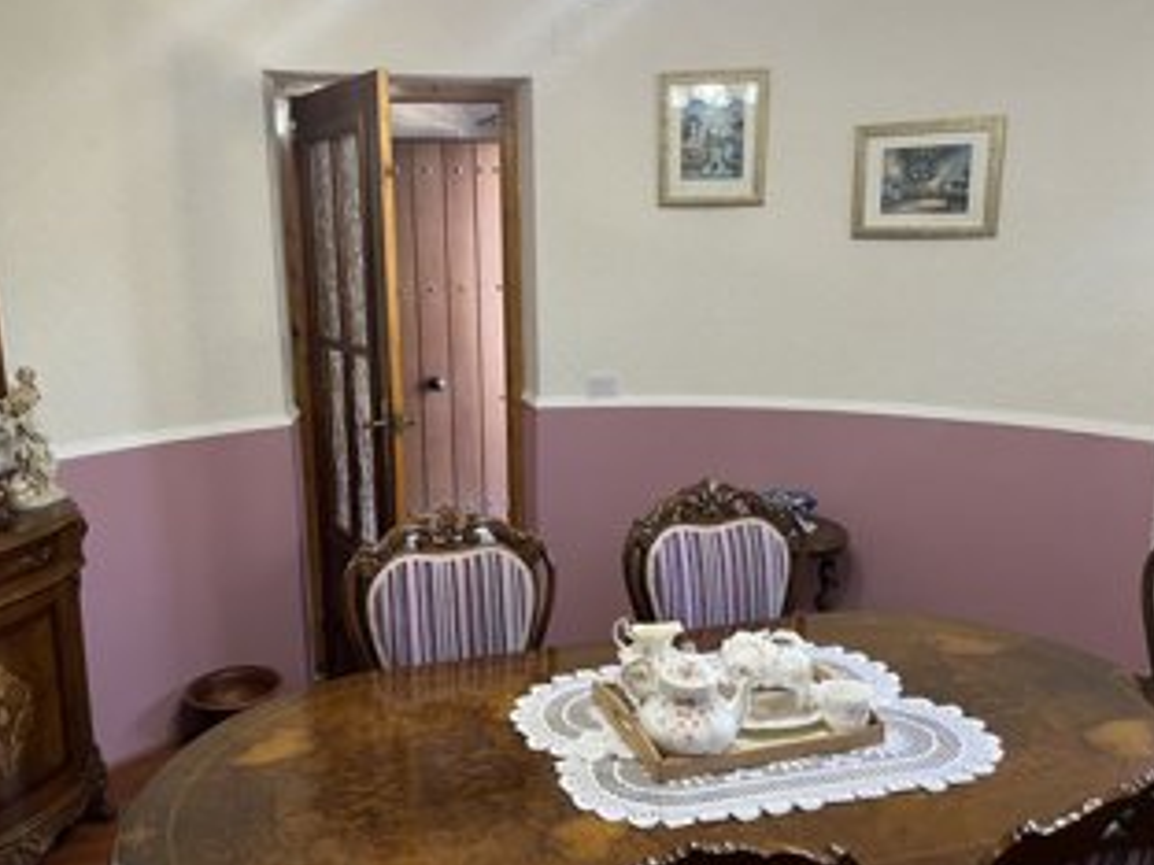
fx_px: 1000
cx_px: 536
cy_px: 421
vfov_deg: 46.8
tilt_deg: -10.3
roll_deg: +0.3
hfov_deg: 59.9
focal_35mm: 30
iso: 80
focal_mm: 5.1
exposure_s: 1/50
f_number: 1.6
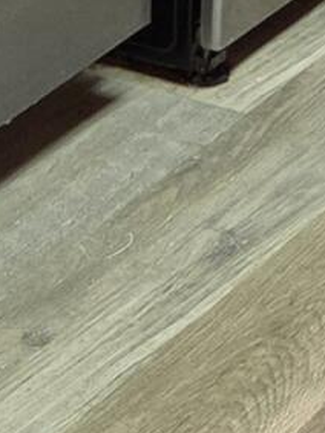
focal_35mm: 244
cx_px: 428
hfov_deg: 6.0
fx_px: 3057
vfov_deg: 7.1
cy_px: -938
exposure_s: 1/120
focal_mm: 5.4
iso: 125
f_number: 1.8
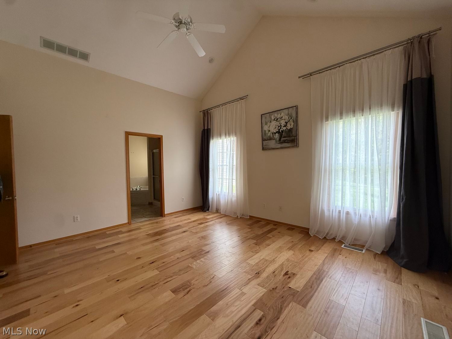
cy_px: 170
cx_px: 226
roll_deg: +1.2
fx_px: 183
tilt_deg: -1.6
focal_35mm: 14
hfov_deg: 102.1
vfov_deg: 85.7
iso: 125
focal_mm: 2.22
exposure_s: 1/99
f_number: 2.2
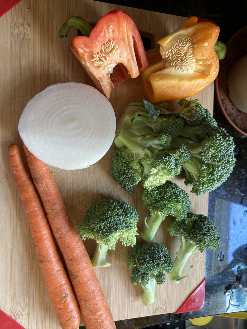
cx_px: 124
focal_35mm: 28
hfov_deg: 49.7
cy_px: 164
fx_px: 266
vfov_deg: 63.4
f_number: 1.8
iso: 250
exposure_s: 1/60
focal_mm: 3.99
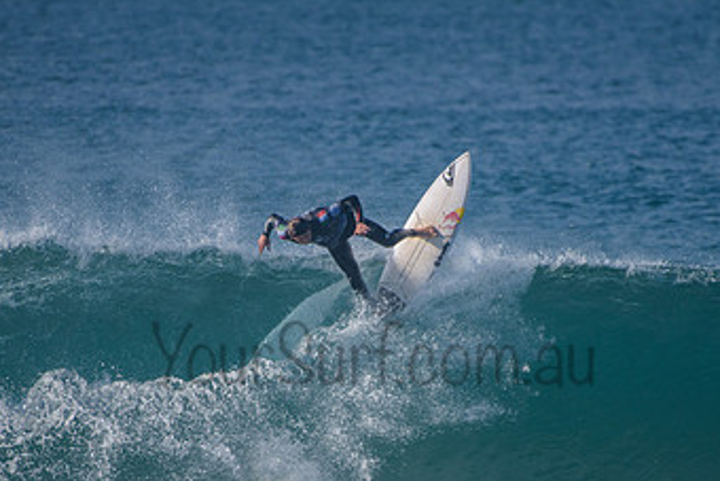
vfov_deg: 1.6
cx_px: 371
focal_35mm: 878
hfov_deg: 2.3
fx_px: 17567
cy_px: 336
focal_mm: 500
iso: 250
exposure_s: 1/2000
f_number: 5.6
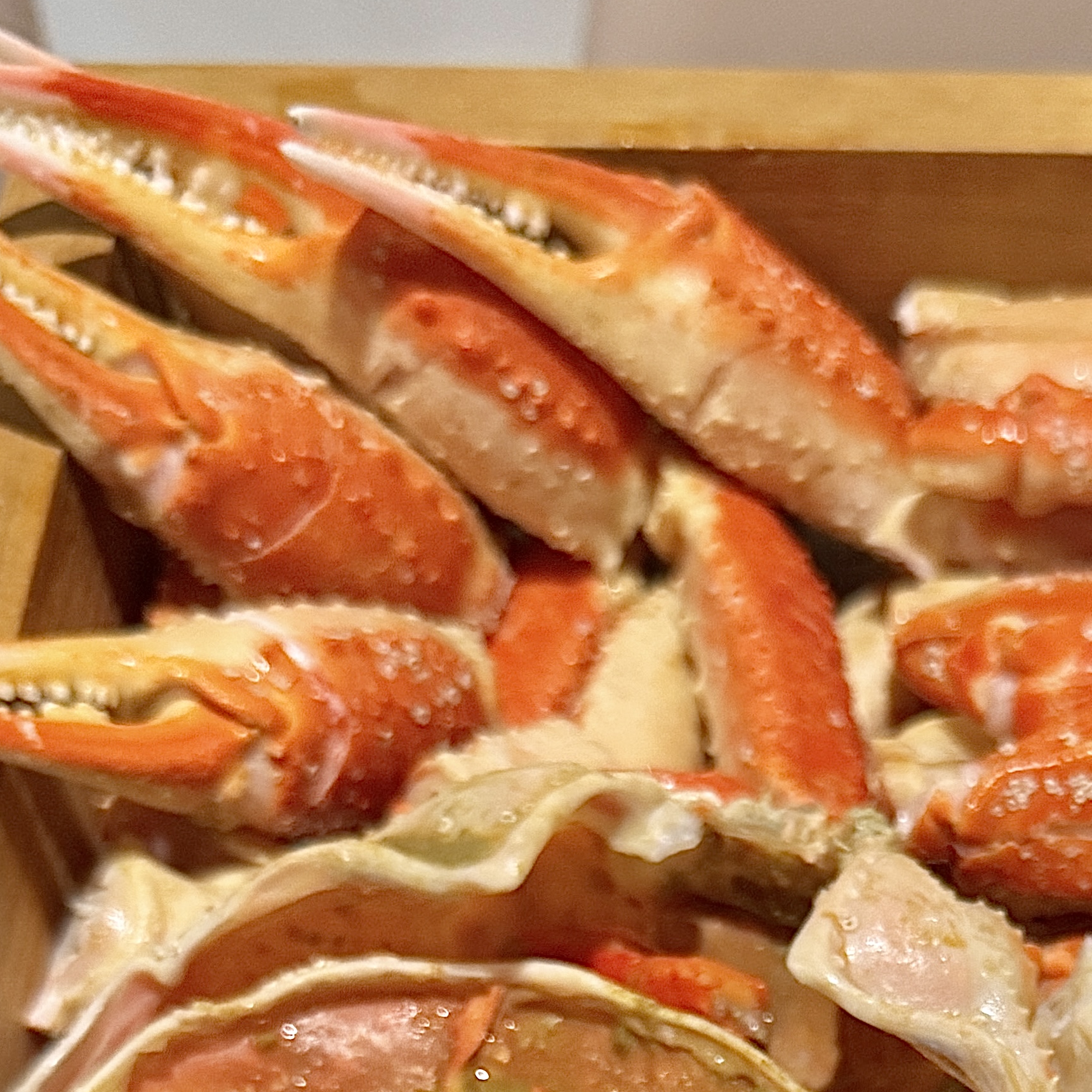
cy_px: 1435
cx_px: 994
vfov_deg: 24.7
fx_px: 2141
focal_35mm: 60
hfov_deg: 27.5
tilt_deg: -62.0
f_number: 1.78
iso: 320
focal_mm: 6.76
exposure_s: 1/60
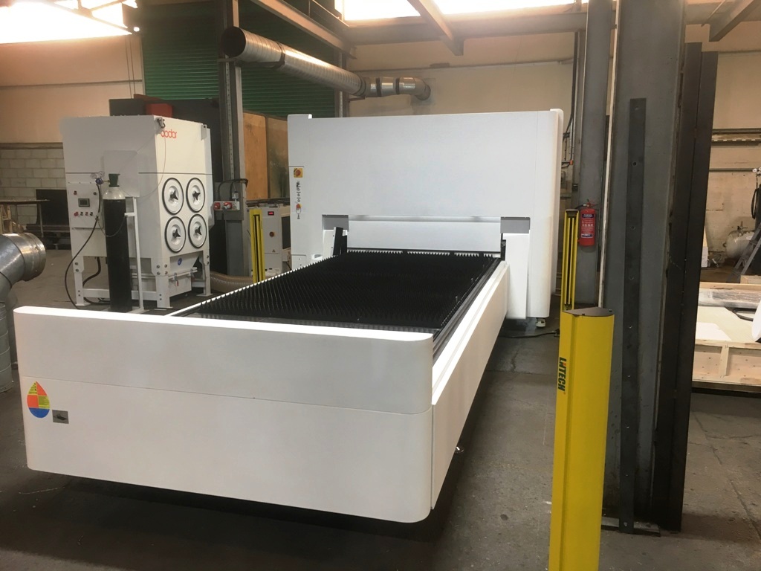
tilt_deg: -9.1
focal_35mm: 29
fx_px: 638
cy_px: 286
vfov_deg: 48.2
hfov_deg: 61.7
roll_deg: -0.1
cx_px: 380
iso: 64
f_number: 2.2
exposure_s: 1/33
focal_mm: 4.15
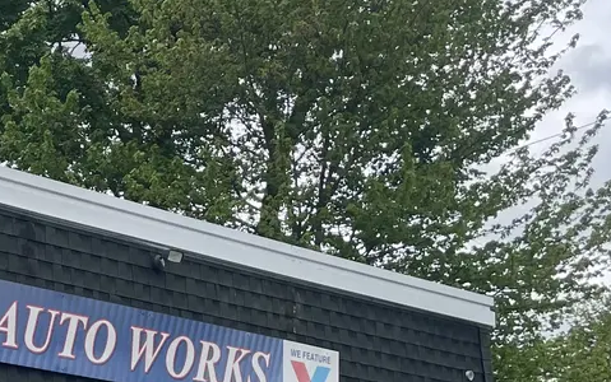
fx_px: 1533
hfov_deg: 20.3
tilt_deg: +7.3
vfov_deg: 13.8
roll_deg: -1.4
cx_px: -214
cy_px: 463
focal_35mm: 92
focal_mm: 4.2
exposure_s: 1/1195
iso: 32
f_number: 1.6
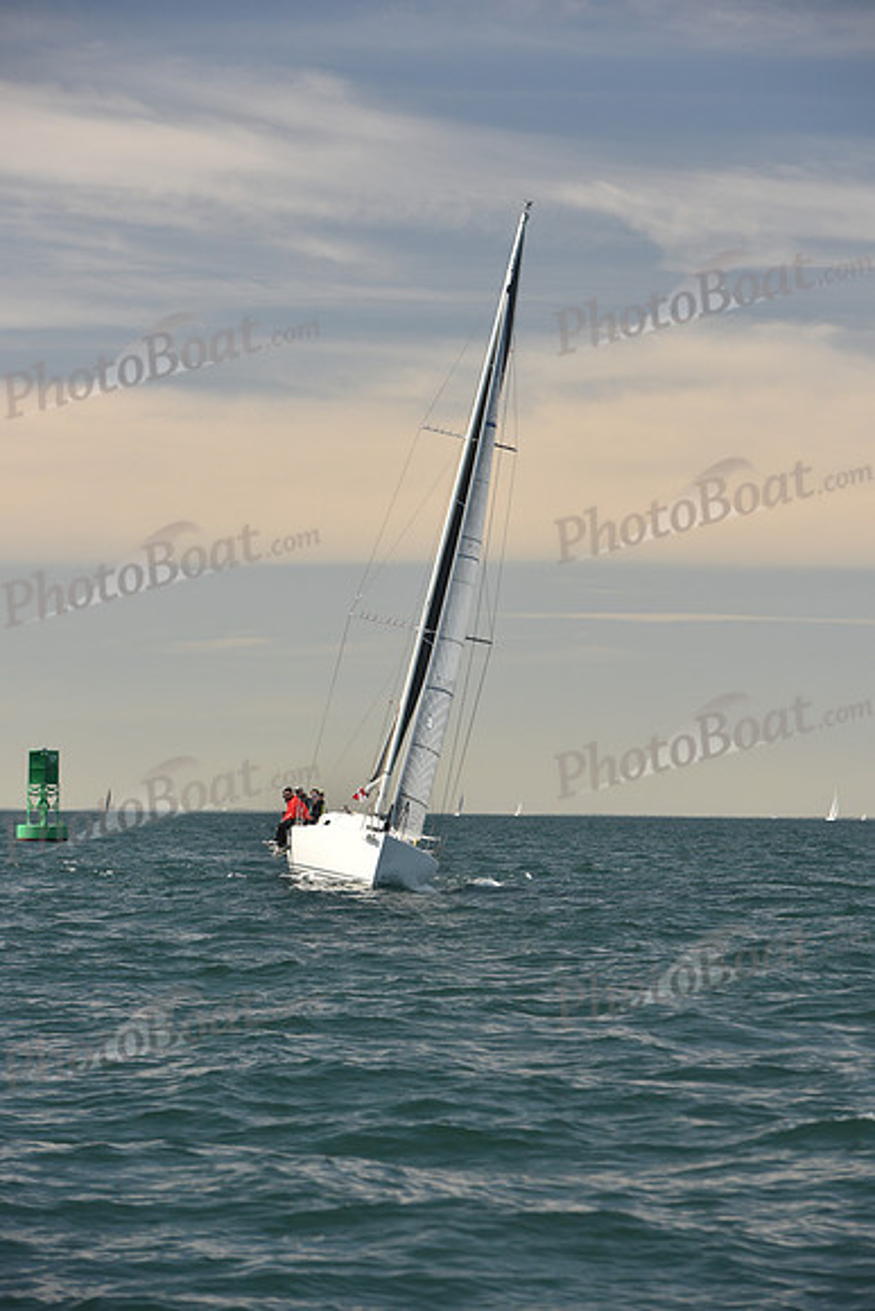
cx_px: 438
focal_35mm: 120
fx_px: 4372
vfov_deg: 17.1
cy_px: 656
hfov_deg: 11.4
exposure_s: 1/640
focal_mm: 120
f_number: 5
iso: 250
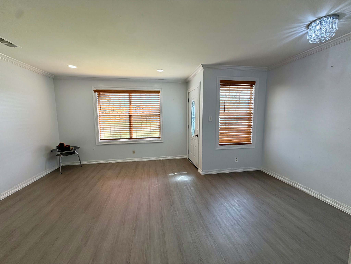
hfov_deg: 102.1
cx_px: 176
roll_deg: +0.2
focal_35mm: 14
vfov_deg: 85.7
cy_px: 132
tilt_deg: -5.3
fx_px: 142
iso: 80
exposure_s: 1/120
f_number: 2.2
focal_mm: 2.22
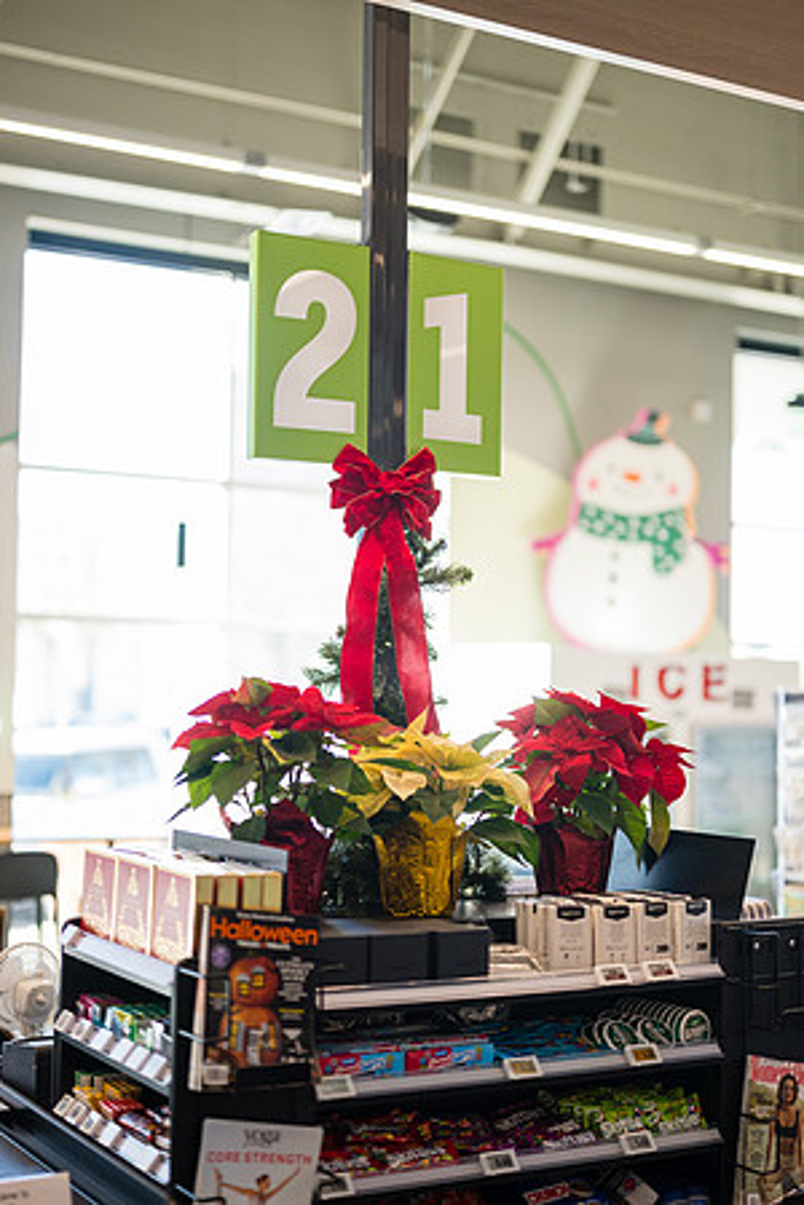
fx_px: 1675
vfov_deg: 39.6
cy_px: 602
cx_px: 402
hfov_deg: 27.0
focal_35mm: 50
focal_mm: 50
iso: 800
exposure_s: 1/1250
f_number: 1.3
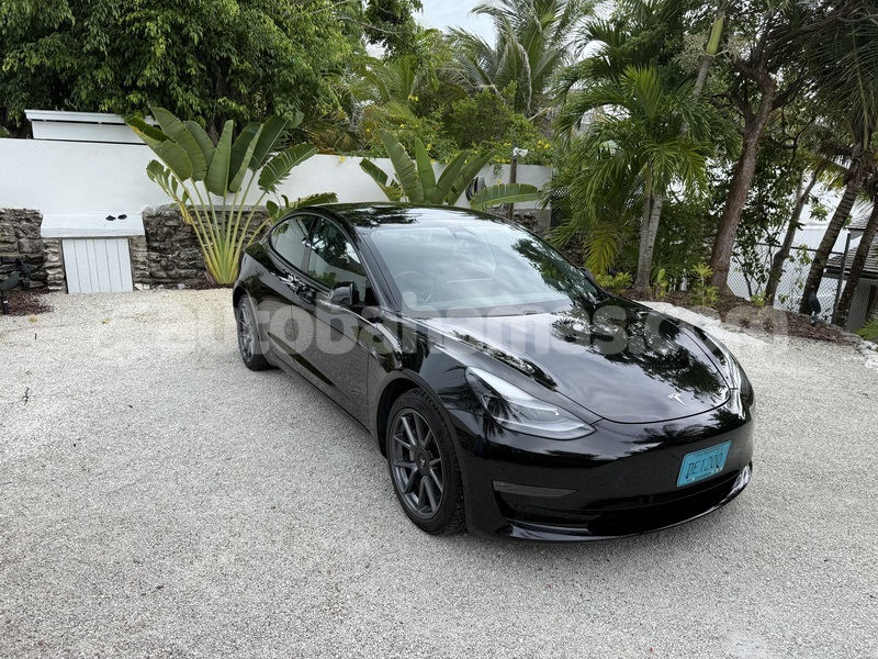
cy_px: 330
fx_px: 609
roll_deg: -1.1
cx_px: 439
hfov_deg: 71.6
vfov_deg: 56.8
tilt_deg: -12.3
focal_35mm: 24
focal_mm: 6.76
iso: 80
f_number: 1.78
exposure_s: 1/1139
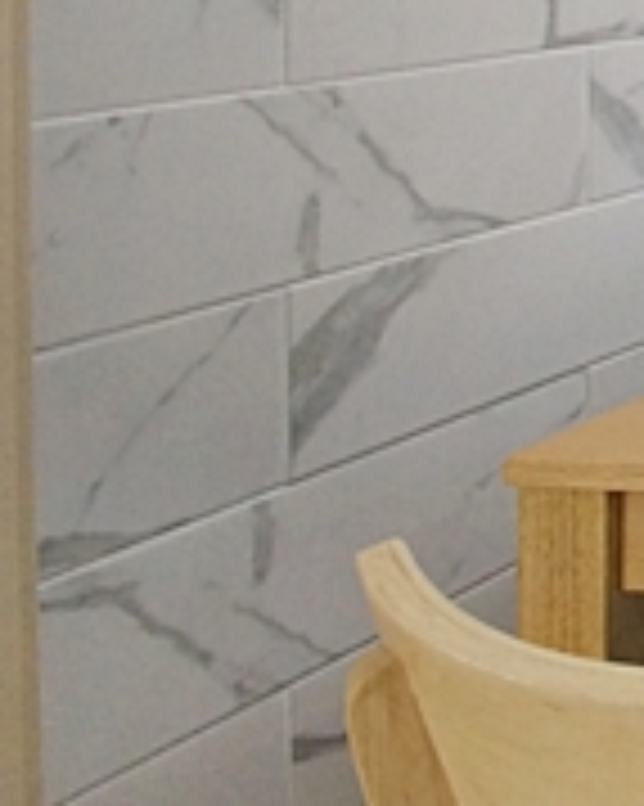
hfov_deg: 12.6
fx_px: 1502
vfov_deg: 26.7
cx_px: 1797
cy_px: -153
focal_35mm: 63
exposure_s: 1/60
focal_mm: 10
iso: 1600
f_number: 7.1
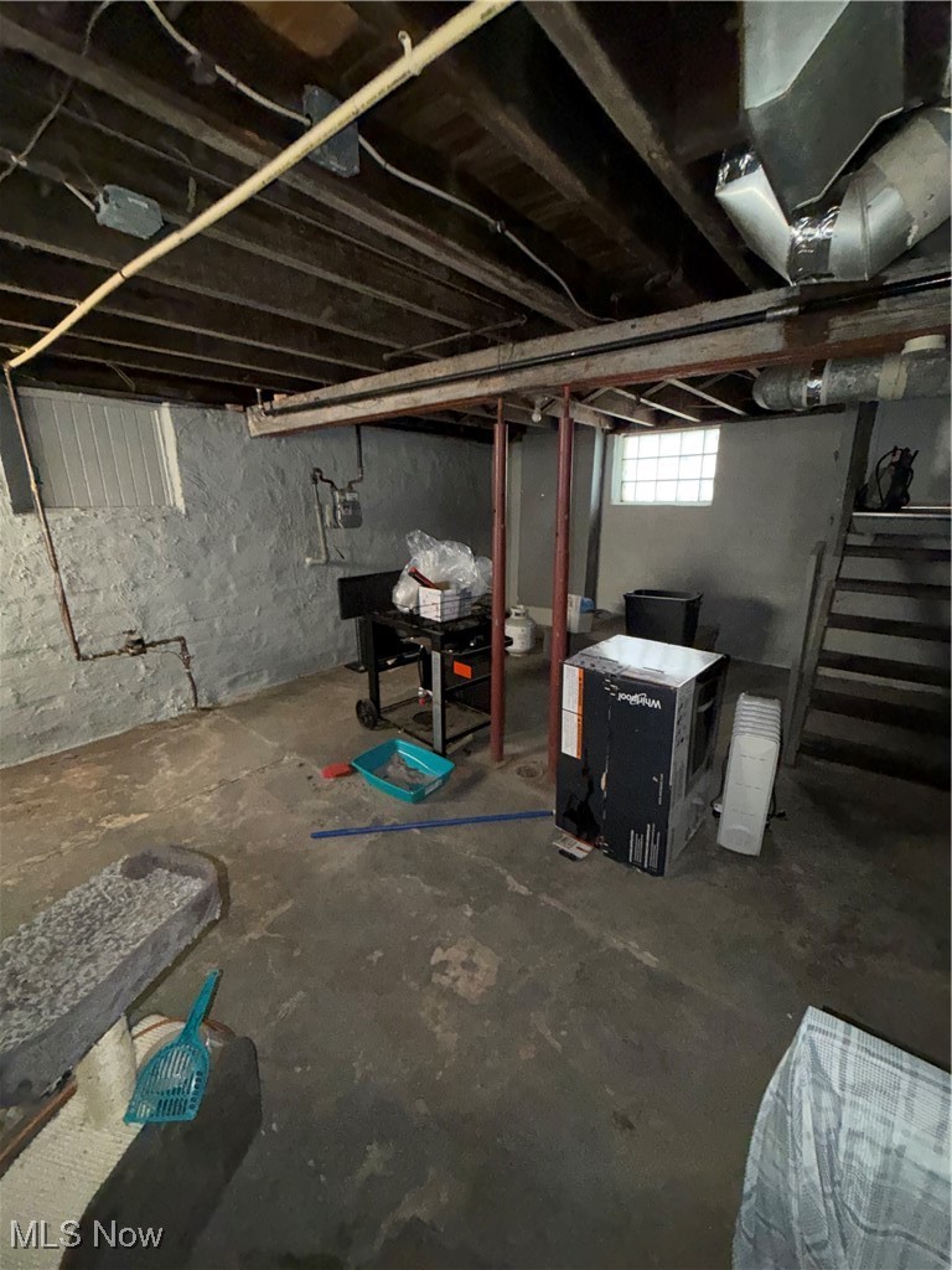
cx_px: 476
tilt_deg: -13.8
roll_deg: +0.1
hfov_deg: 85.7
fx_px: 513
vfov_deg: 102.1
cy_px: 635
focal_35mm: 14
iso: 500
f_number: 2.2
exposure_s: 1/32
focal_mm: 2.22
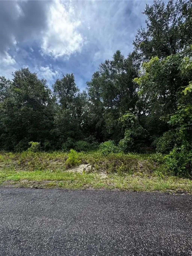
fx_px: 104
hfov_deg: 85.7
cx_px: 96
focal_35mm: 14
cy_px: 128
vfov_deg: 102.1
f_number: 2.2
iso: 40
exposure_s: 1/414
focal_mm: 2.22
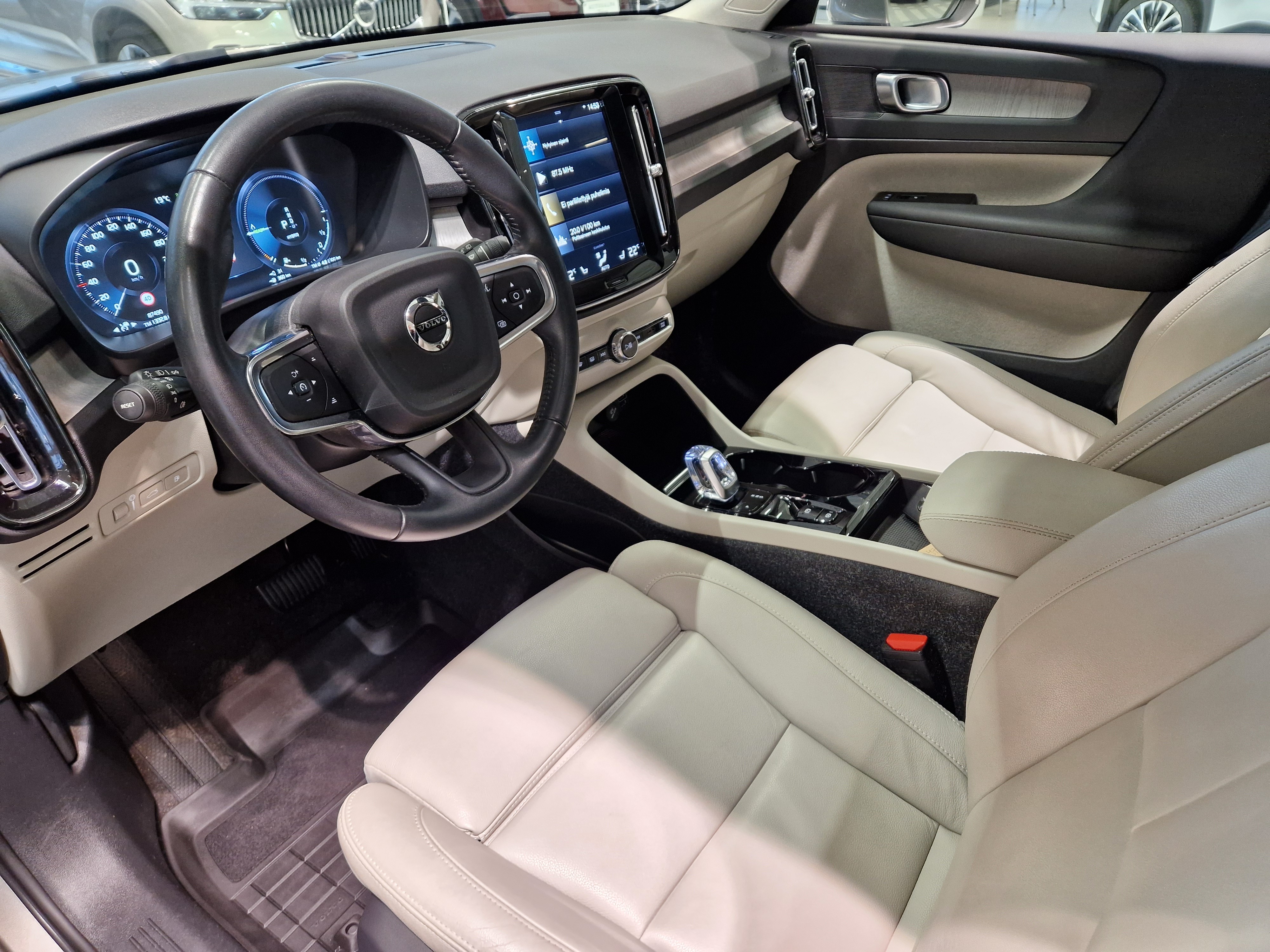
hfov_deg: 73.9
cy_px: 476
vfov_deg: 58.9
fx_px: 844
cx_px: 635
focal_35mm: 23
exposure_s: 1/100
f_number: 1.8
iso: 250
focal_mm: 5.4
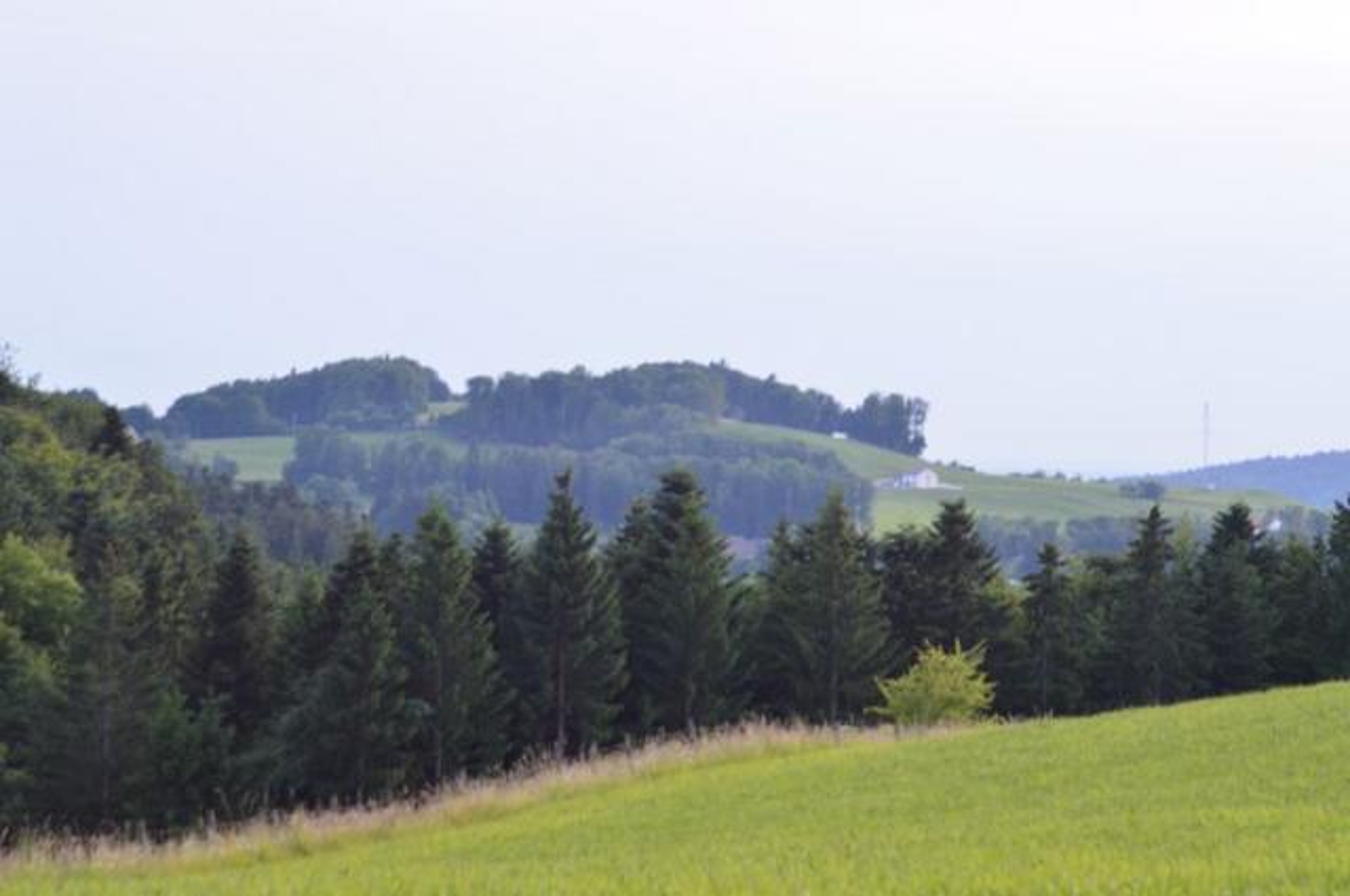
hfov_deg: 17.1
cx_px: 675
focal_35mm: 120
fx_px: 4494
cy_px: 448
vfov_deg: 11.4
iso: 560
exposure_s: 1/125
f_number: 9
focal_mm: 80
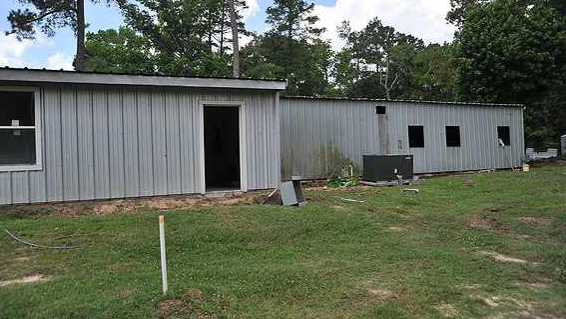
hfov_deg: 64.3
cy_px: 142
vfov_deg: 38.9
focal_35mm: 30
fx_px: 450
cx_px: 281
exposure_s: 1/800
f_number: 5.6
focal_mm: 28
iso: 200
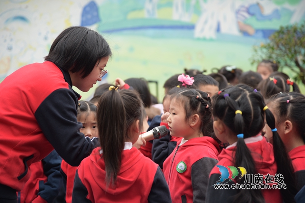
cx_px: 152
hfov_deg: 17.1
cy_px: 102
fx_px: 1017
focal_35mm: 120
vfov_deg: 11.4
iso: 200
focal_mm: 120
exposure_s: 1/200
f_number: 4
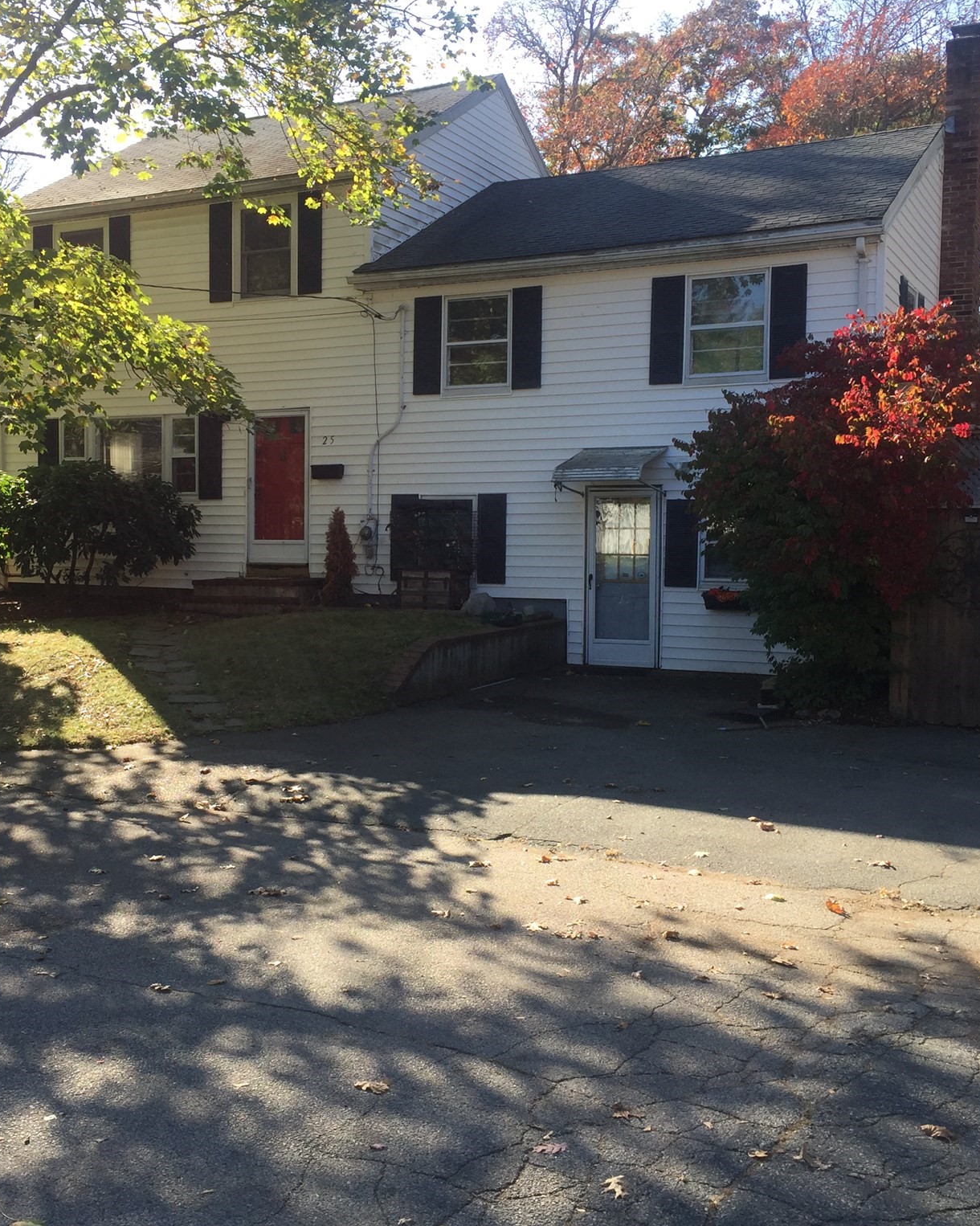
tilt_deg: -2.9
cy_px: 610
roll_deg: -0.1
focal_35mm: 38
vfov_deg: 47.9
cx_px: 349
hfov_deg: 38.8
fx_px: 1378
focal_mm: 4.15
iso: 32
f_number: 2.2
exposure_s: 1/494
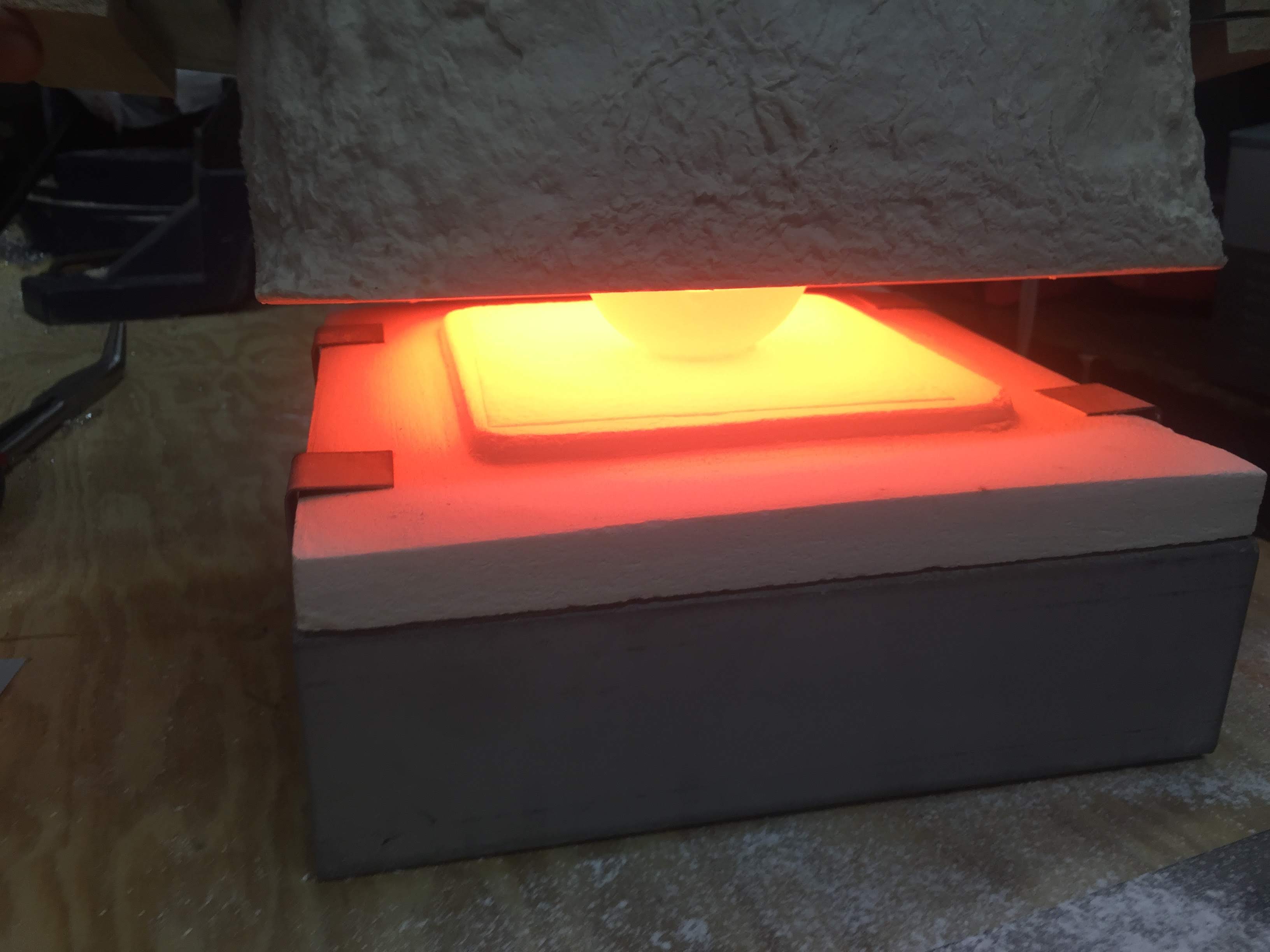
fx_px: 1064
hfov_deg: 61.7
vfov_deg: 48.2
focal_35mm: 29
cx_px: 635
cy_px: 476
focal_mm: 4.15
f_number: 2.2
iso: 40
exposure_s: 1/60
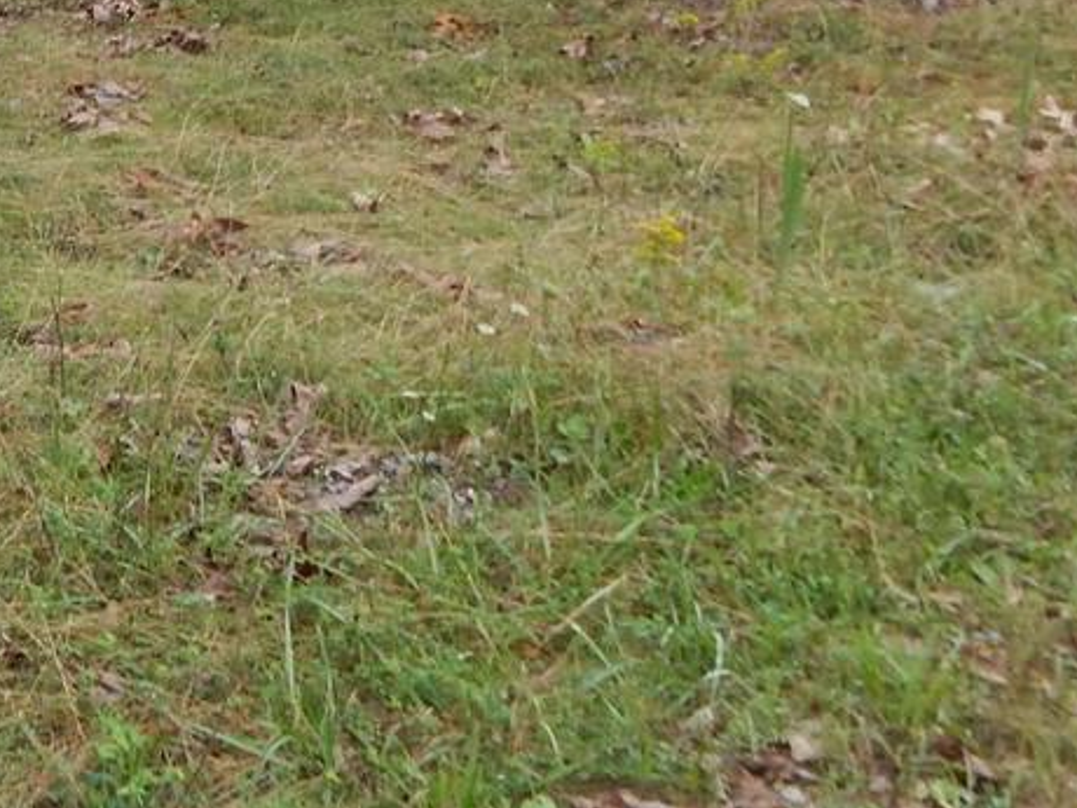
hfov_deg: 18.2
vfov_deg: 14.8
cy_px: -98
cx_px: -501
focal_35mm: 97
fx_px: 3018
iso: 125
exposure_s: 1/400
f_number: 3.2
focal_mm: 5.6
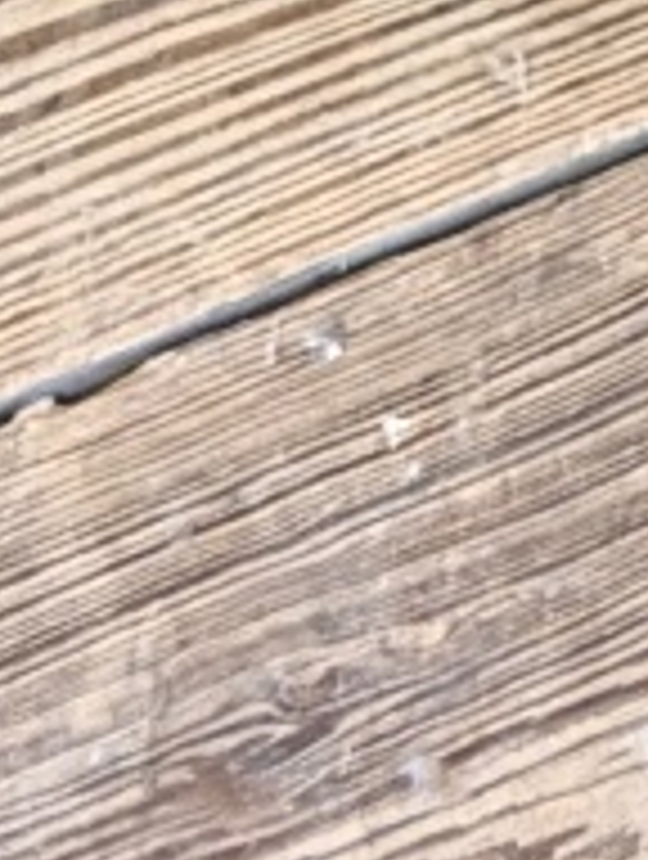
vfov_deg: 6.2
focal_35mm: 301
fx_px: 7488
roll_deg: -0.4
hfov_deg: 4.8
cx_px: 1728
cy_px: -1468
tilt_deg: -41.9
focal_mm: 6.76
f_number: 1.78
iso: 320
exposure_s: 1/33
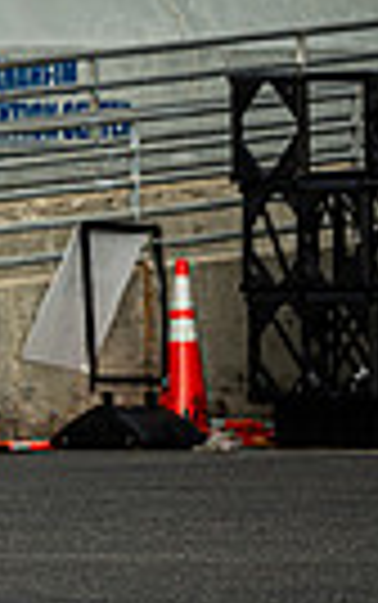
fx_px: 21809
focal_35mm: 1326
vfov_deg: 1.6
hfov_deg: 1.0
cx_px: -896
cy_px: -16
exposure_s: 1/250
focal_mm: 300
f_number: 7.1
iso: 125
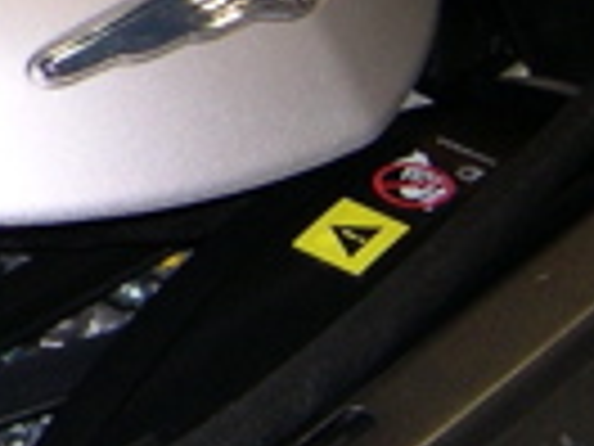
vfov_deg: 6.4
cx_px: -454
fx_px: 3964
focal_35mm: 231
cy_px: -180
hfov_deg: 8.3
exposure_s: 1/60
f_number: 2.8
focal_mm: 8
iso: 100
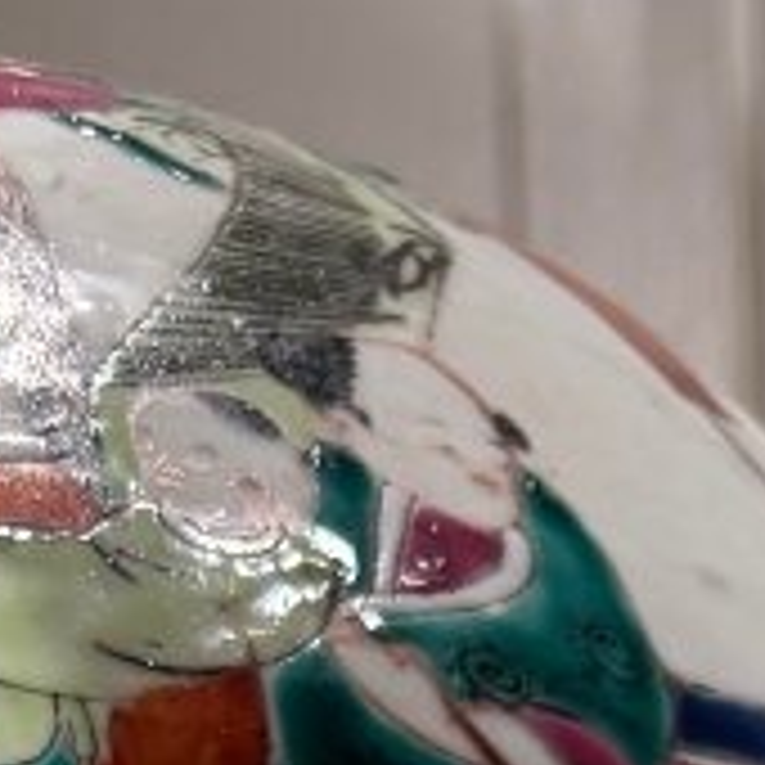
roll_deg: -0.5
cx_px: 1310
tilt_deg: -17.6
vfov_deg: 8.3
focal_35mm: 162
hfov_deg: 10.3
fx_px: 4050
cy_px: 2610
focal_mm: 5.96
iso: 64
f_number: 1.6
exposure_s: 1/100
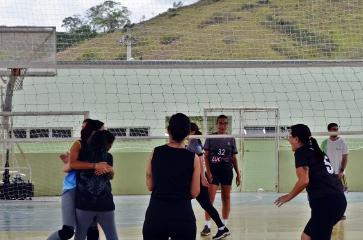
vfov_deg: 12.6
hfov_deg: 18.9
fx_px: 1084
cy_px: 182
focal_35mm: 108
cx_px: 104
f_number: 8
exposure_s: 1/250
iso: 160
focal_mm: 45
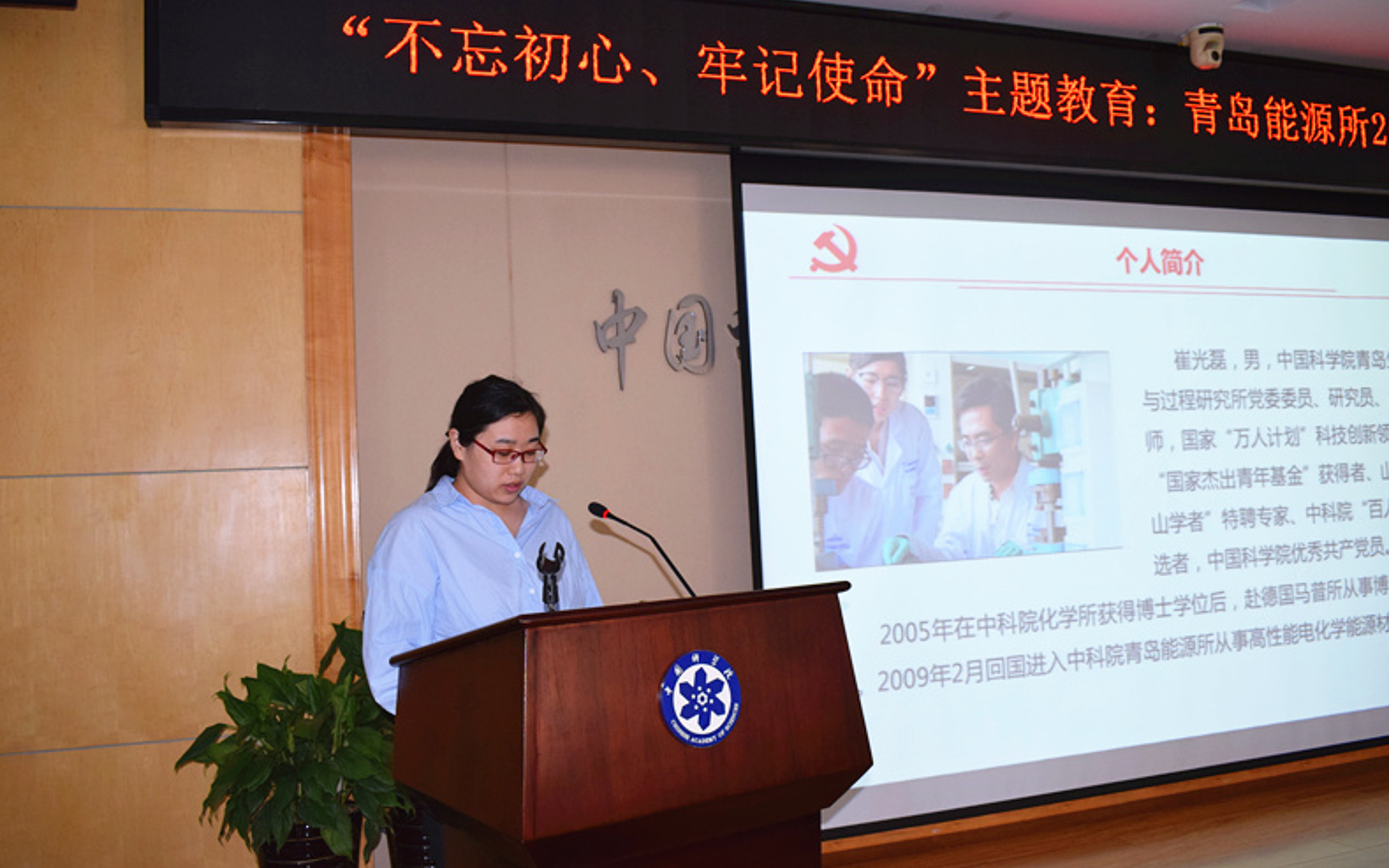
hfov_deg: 61.2
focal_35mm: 31
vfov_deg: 40.6
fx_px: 1173
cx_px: 699
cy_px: 436
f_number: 5.6
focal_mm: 20
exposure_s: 1/125
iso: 800
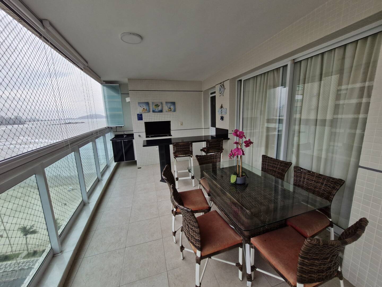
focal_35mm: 13
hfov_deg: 106.2
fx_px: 143
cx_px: 191
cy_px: 144
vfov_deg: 89.9
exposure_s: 1/700
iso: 50
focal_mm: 1.74
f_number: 2.2
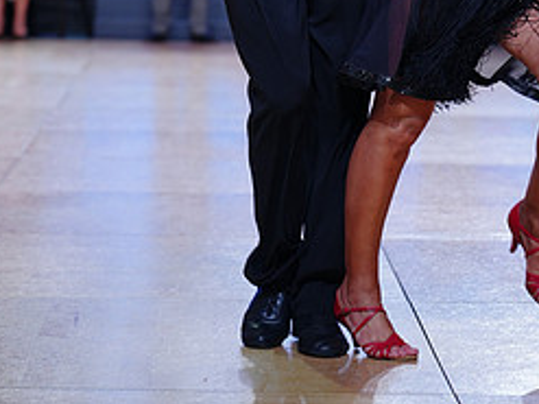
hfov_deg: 12.0
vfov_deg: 8.9
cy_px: -79
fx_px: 2568
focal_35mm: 165
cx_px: 357
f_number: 2.8
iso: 250
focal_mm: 73
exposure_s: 1/400
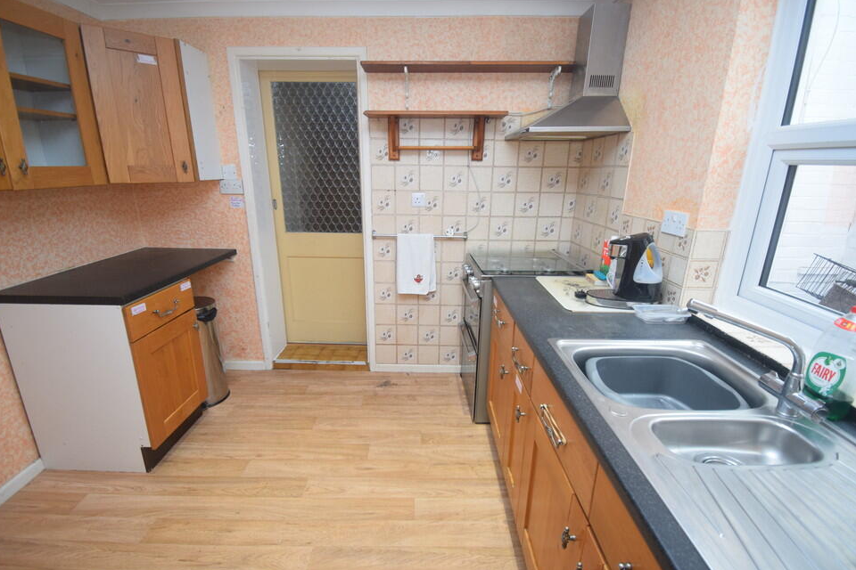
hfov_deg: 96.7
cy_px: 301
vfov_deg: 73.7
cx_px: 419
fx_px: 380
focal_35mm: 16
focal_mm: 10
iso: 1000
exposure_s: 1/60
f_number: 4.5
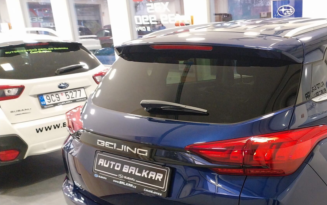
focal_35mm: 42
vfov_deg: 29.7
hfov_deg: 45.4
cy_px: 170
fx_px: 374
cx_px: 248
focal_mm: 4
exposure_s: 1/25
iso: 500
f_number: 1.8
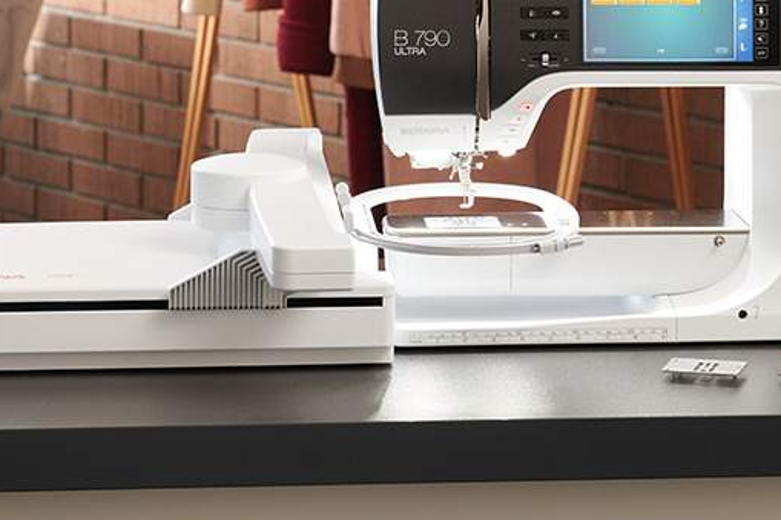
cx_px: 397
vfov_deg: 8.3
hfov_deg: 12.5
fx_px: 3578
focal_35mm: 165
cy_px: 98
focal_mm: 70
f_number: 7.1
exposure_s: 1/5
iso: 200
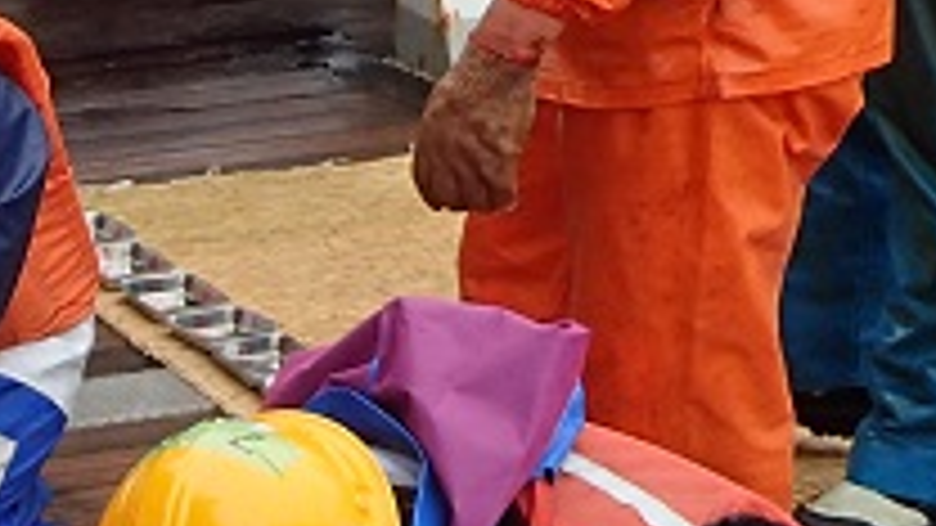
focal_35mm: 131
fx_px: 3251
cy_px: 1083
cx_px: -423
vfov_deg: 8.7
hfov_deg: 15.3
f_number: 2.8
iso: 100
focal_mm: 4.5
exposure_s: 1/250
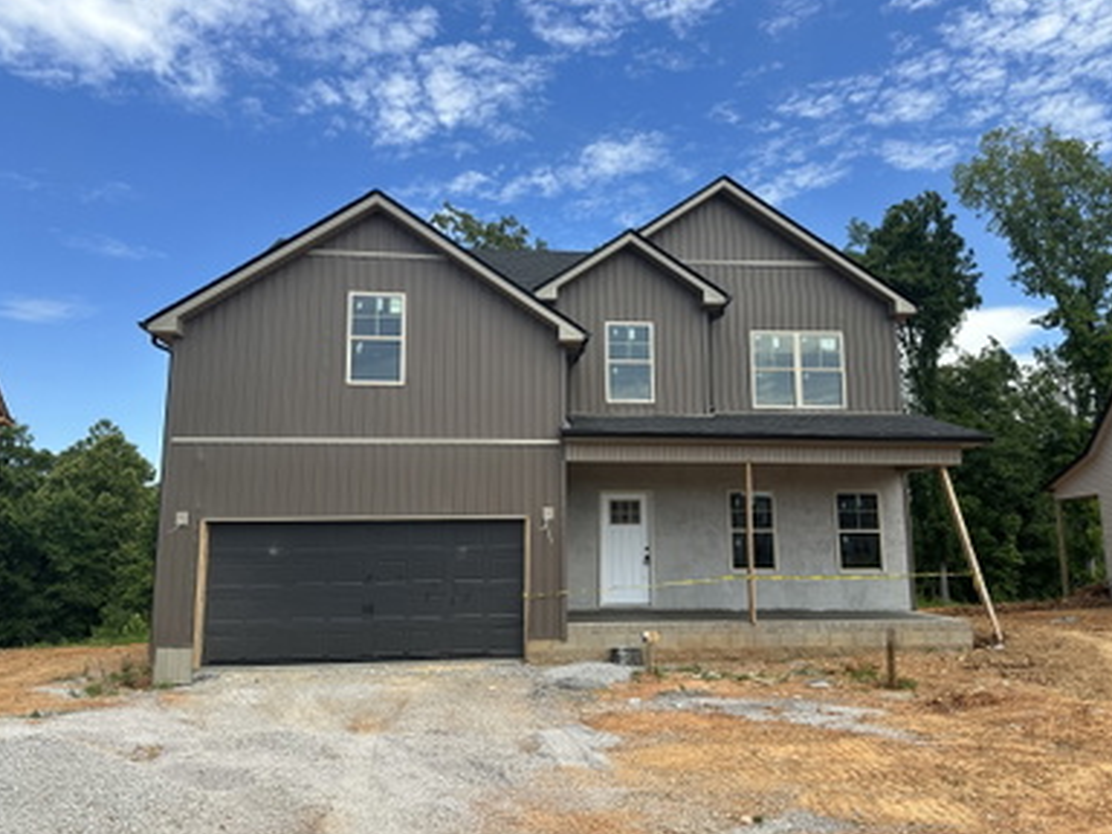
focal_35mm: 25
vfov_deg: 54.9
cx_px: 570
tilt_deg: +9.0
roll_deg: +0.2
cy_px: 417
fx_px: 803
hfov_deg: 69.4
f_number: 1.78
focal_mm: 6.86
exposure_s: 1/2882
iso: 80
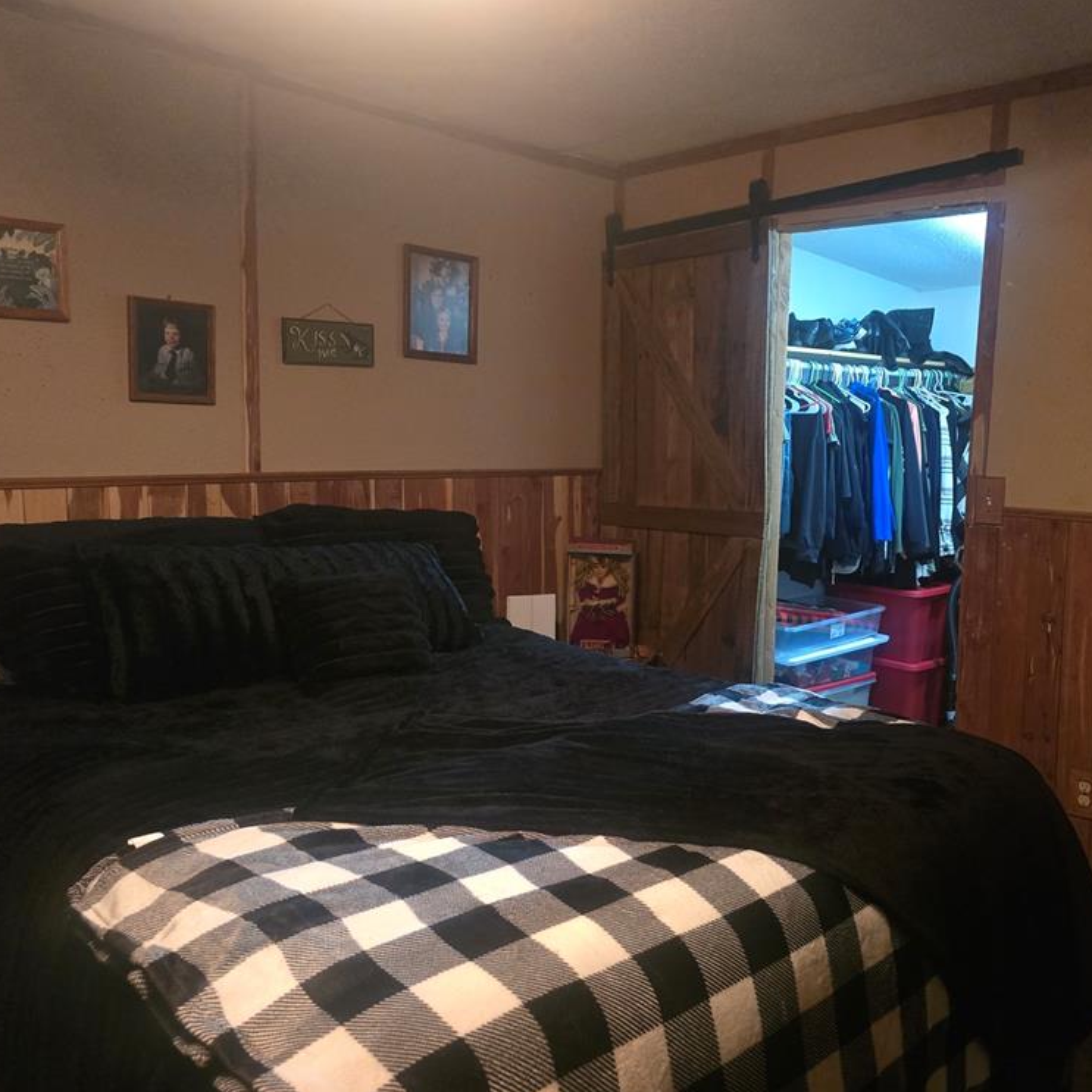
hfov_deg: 57.0
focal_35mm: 28
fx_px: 999
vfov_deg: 57.3
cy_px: 539
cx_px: 639
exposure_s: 1/60
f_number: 1.7
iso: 2000
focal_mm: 6.3
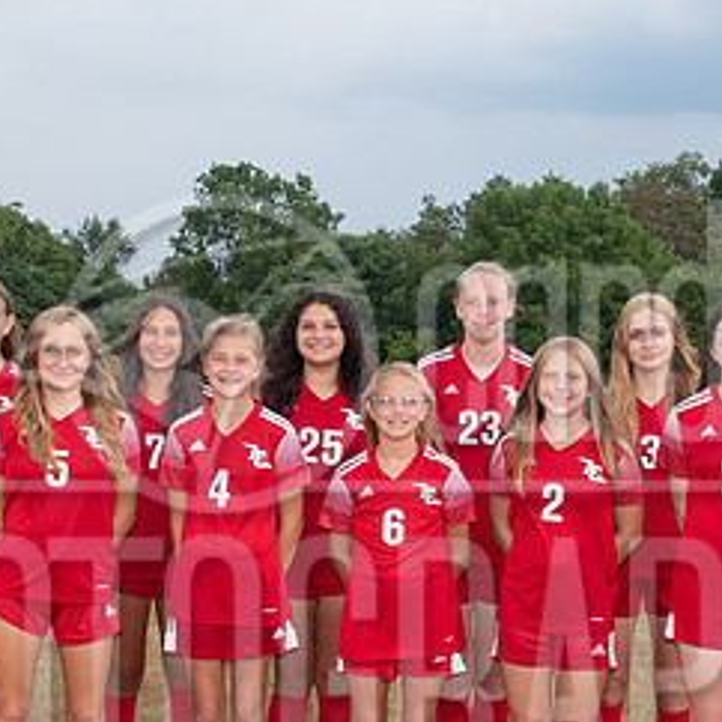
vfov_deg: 21.8
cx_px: 344
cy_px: 516
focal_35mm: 79
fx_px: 1864
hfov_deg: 21.9
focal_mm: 24
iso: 500
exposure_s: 1/250
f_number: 8
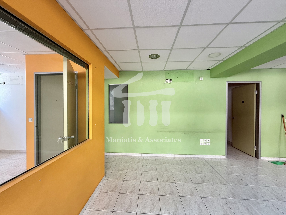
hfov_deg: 102.1
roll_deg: +0.3
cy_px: 108
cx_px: 143
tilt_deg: -1.6
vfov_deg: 85.7
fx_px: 116
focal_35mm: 14
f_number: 2.2
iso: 200
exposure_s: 1/99
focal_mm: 2.22
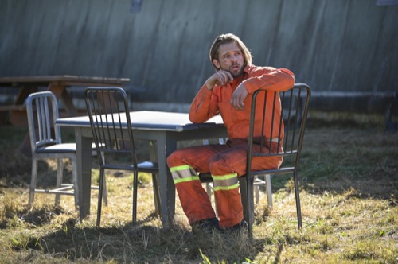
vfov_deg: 10.1
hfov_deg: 15.2
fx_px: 1491
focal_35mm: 135
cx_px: 199
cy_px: 132
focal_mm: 135
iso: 400
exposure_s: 1/1600
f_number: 2.8
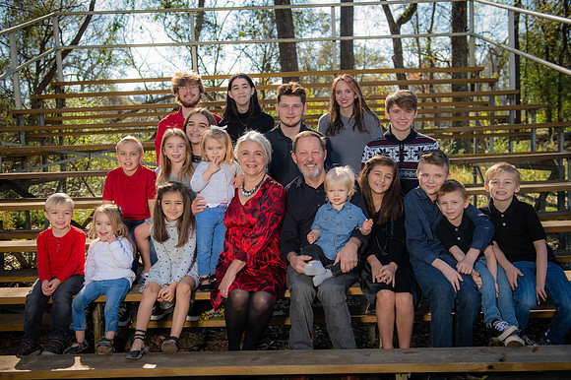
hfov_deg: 49.1
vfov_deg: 33.8
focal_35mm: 39
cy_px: 190
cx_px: 286
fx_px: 625
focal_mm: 38
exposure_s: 1/250
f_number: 4
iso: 50
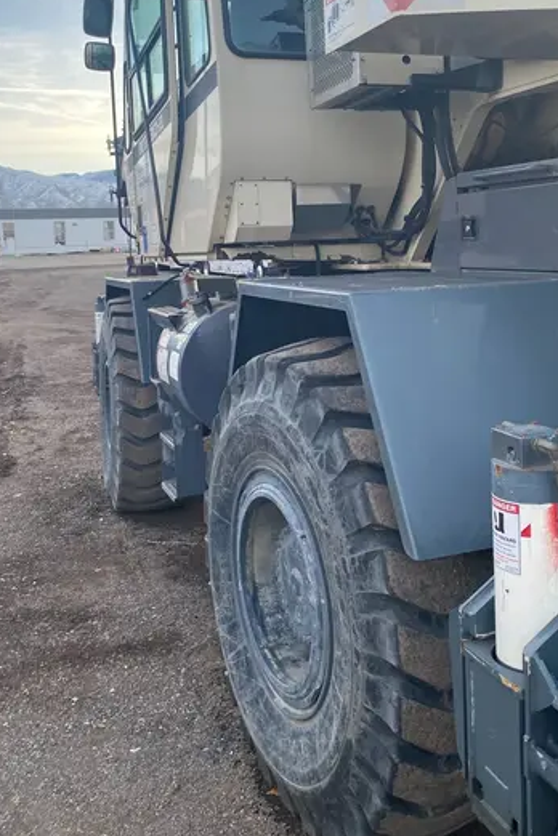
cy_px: 283
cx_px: 308
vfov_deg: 49.9
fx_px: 883
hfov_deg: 35.0
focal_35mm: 38
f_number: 1.8
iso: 32
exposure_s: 1/303
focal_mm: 4.25
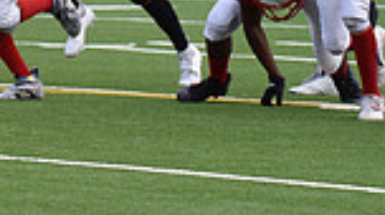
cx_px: -301
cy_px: -138
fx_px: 8563
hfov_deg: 2.6
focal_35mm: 840
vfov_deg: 1.4
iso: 1250
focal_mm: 210
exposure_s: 1/4000
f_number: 5.6
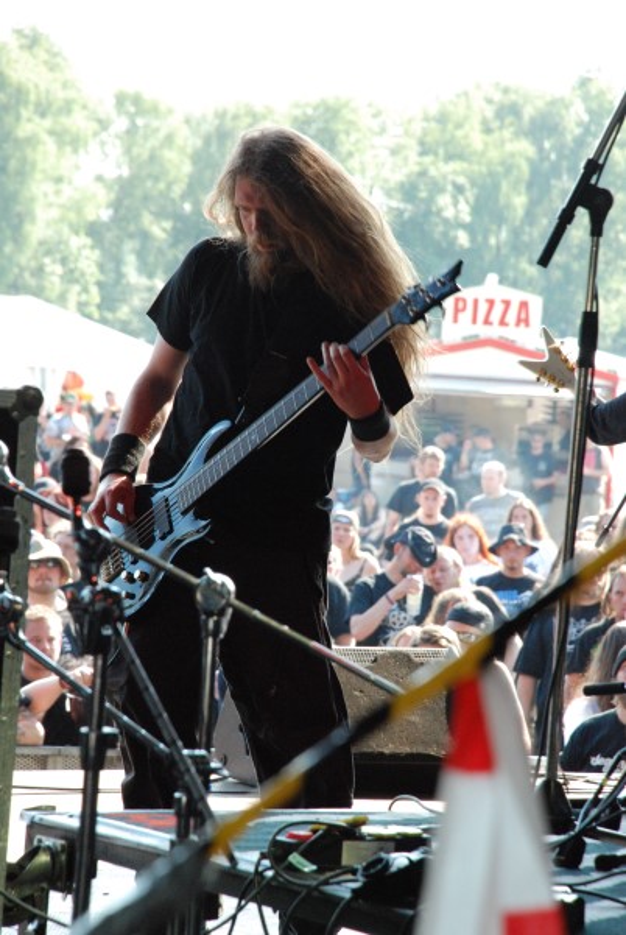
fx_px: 5263
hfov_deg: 6.8
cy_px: 468
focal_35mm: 202
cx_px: 313
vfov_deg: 10.1
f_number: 9.5
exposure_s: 1/250
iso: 1600
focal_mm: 135
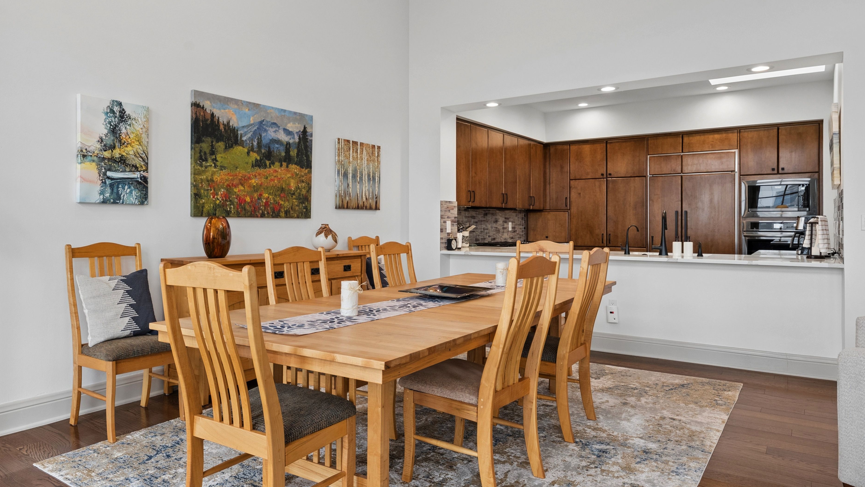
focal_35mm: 25
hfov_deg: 73.8
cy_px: 238
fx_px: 573
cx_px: 382
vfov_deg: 46.0
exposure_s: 1/50
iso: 640
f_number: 9
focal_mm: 21
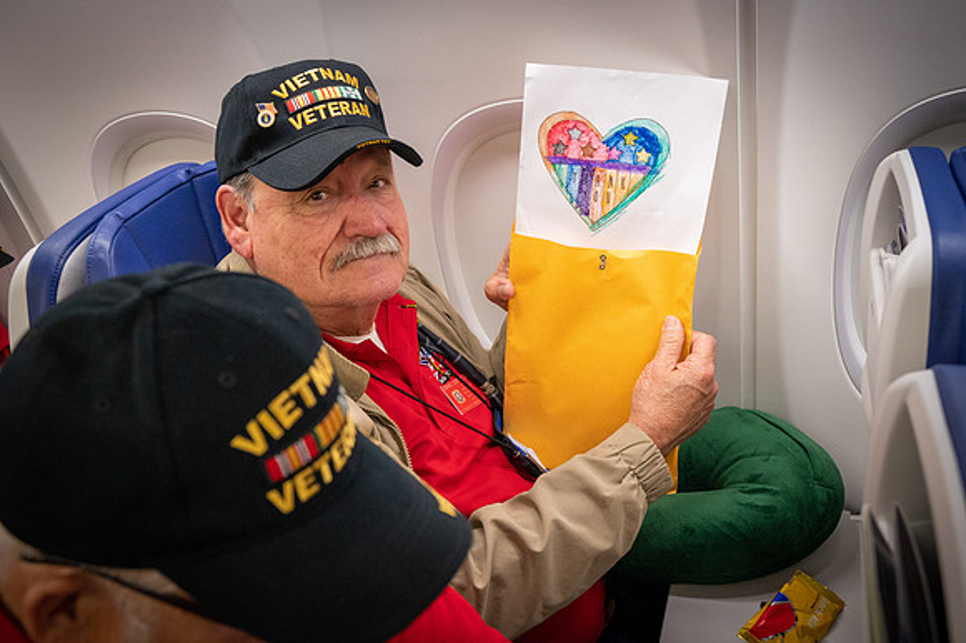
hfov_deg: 50.7
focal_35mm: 38
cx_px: 483
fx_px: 1019
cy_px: 322
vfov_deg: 35.0
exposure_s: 1/60
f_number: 6.3
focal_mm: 38
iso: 5600
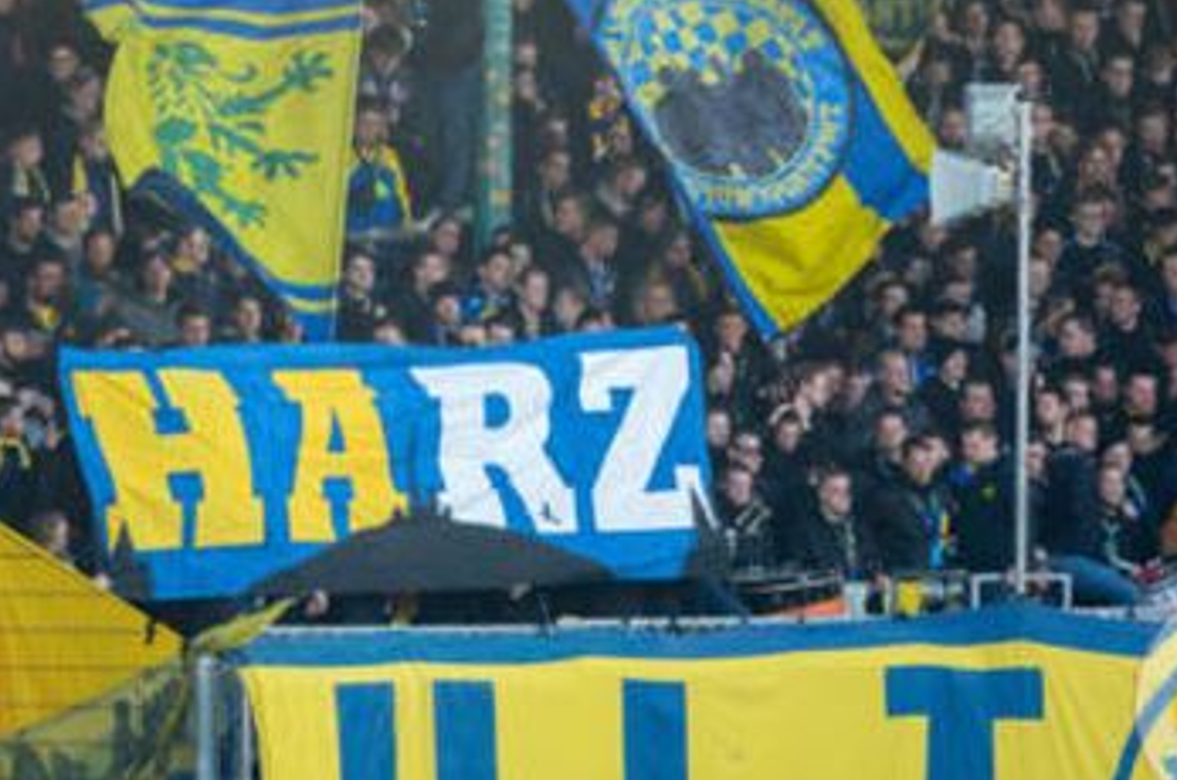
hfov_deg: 2.1
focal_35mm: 987
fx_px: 32210
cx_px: 471
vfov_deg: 1.4
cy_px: 236
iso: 800
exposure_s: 1/400
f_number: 4
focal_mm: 220
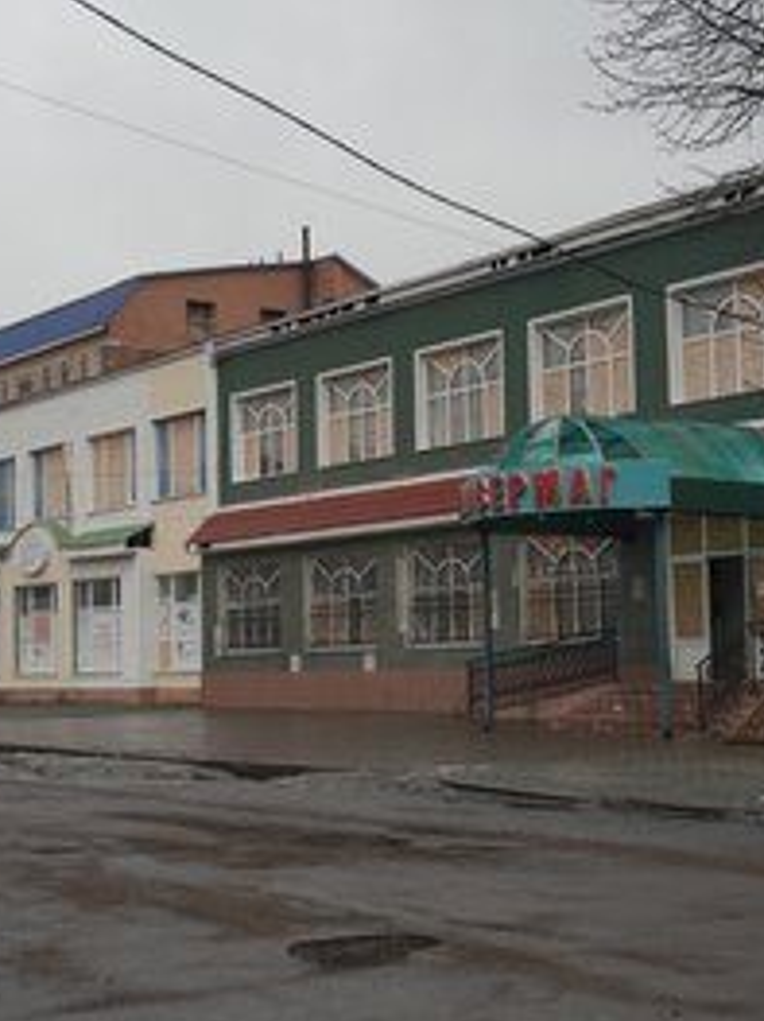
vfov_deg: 32.2
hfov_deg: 24.3
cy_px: 514
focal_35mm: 60
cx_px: 279
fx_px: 1767
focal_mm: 41
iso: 400
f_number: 2.8
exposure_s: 1/400
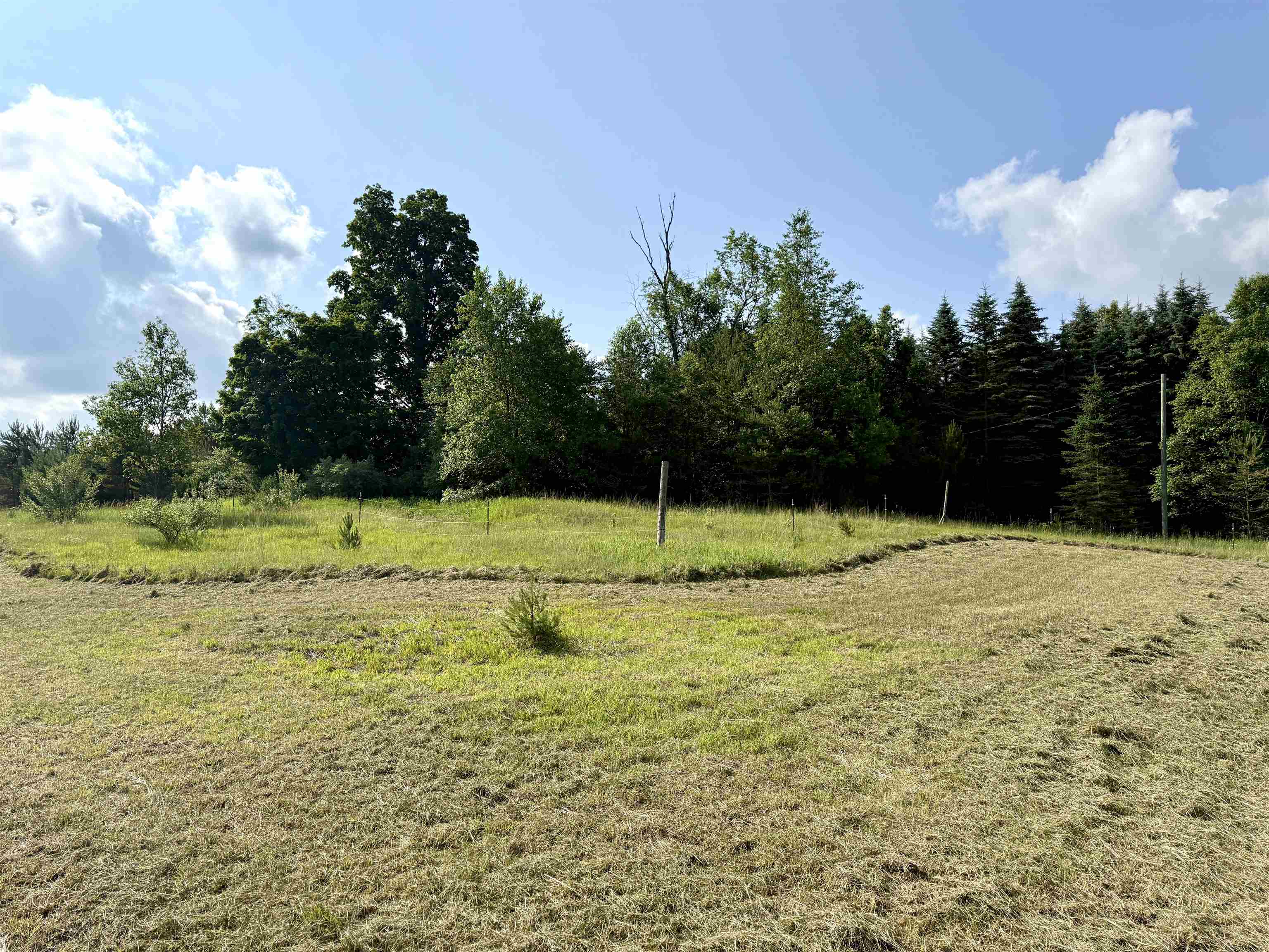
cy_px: 476
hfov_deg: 71.6
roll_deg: -0.1
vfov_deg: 56.8
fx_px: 880
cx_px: 634
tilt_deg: +2.4
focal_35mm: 24
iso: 100
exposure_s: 1/8130
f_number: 1.78
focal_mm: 6.76
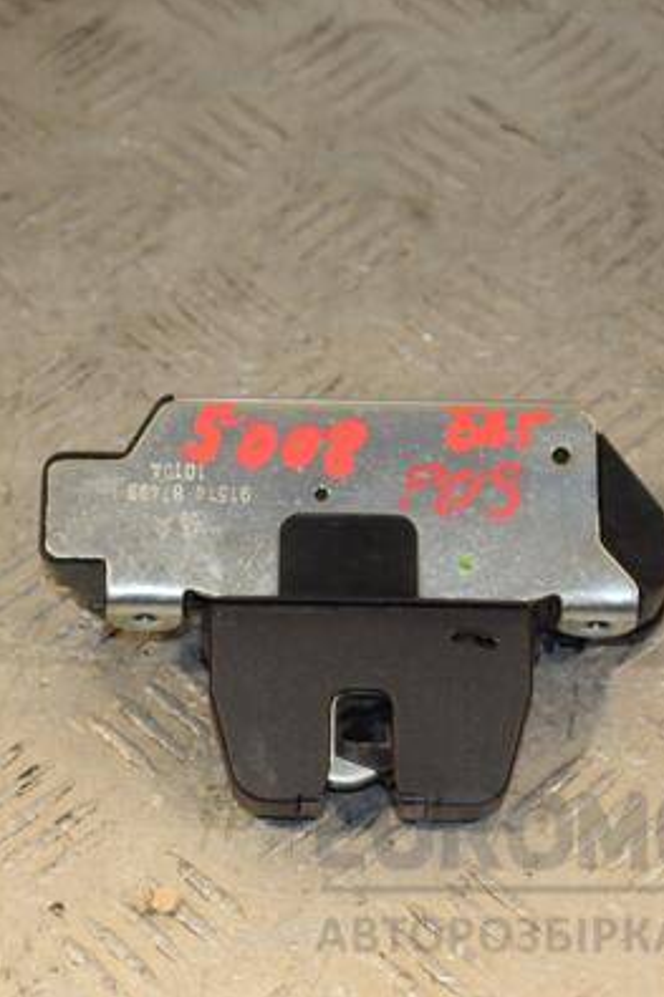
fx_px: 3157
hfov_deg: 12.0
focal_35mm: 114
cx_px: 268
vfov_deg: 18.0
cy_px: 495
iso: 800
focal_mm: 50
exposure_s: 1/200
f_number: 5.6
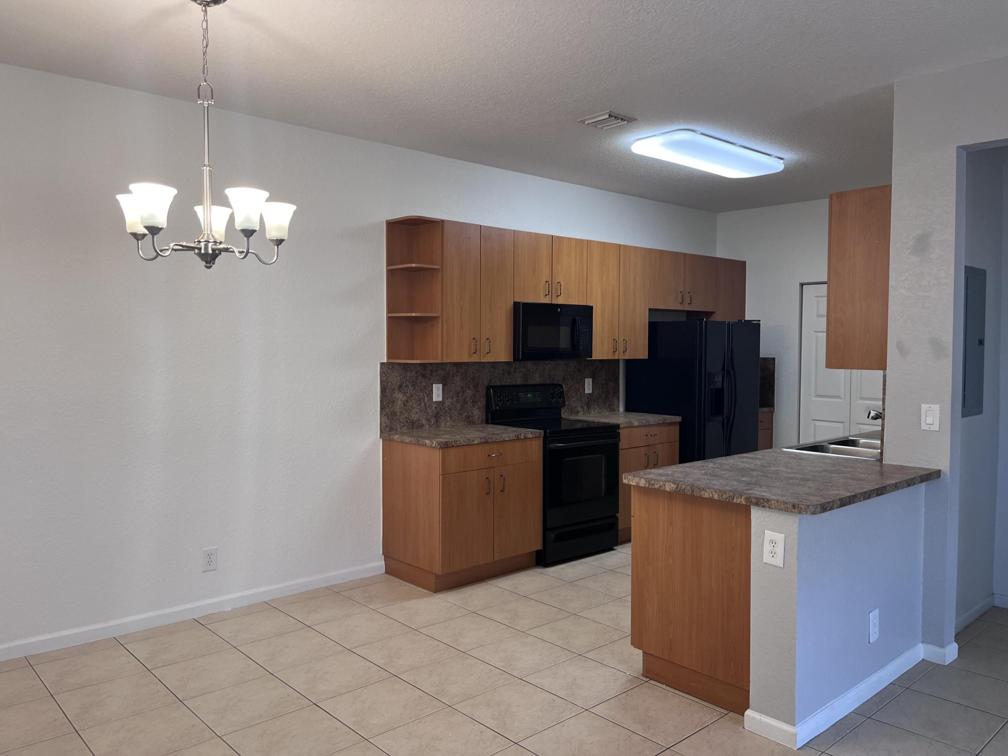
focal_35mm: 26
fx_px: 757
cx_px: 504
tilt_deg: -3.0
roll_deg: +0.3
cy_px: 378
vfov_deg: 53.1
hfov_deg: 67.3
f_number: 1.6
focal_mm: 5.1
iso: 100
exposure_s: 1/120
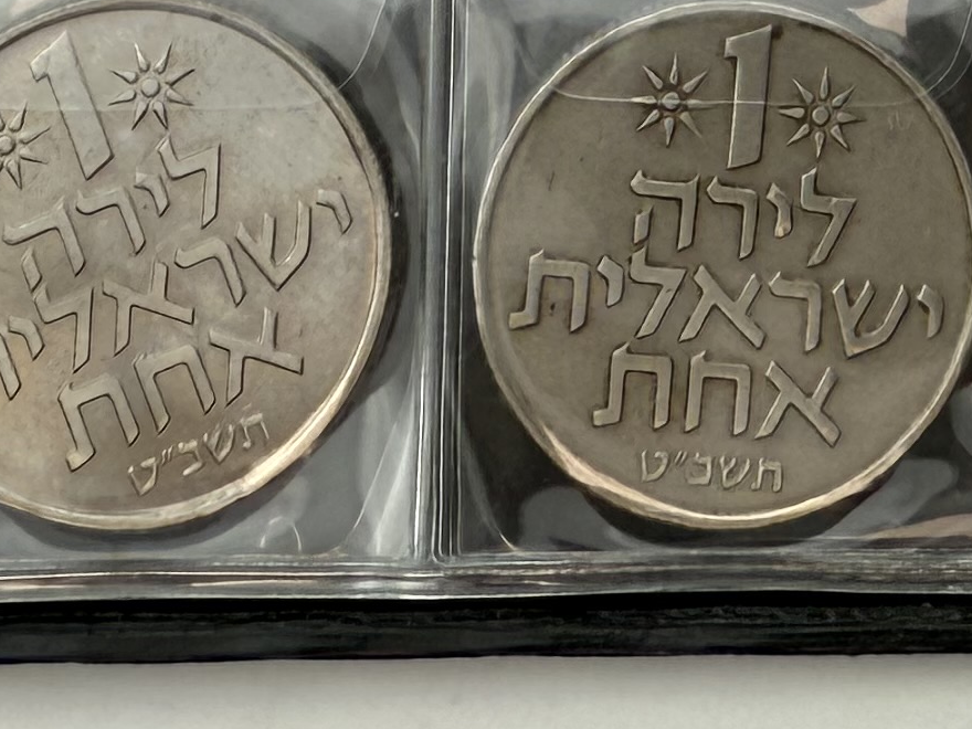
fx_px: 3089
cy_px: -701
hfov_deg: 17.4
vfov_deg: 12.1
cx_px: 1019
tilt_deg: -77.5
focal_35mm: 110
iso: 40
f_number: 2.2
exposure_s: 1/235
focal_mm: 2.22
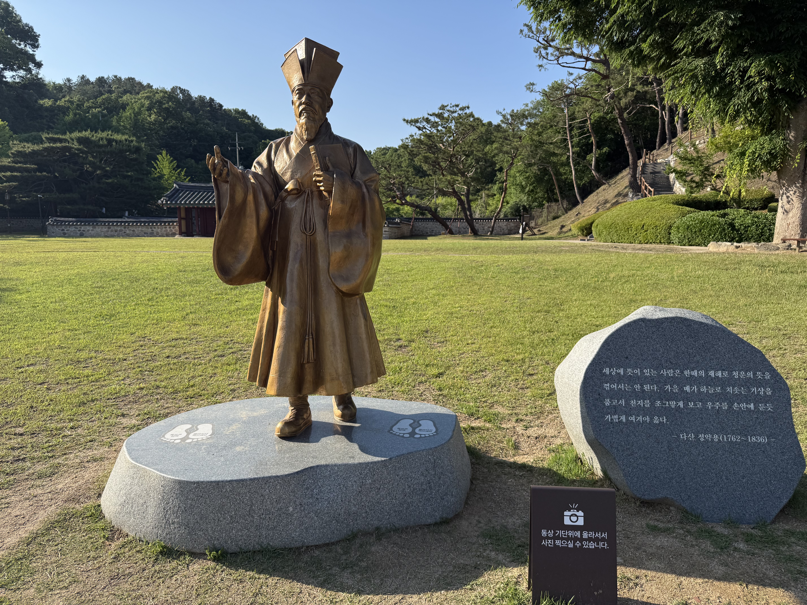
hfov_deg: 71.6
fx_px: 560
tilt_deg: -6.6
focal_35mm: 24
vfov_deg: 56.8
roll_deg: -0.6
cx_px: 404
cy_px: 302
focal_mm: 6.76
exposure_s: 1/4405
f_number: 1.78
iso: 80
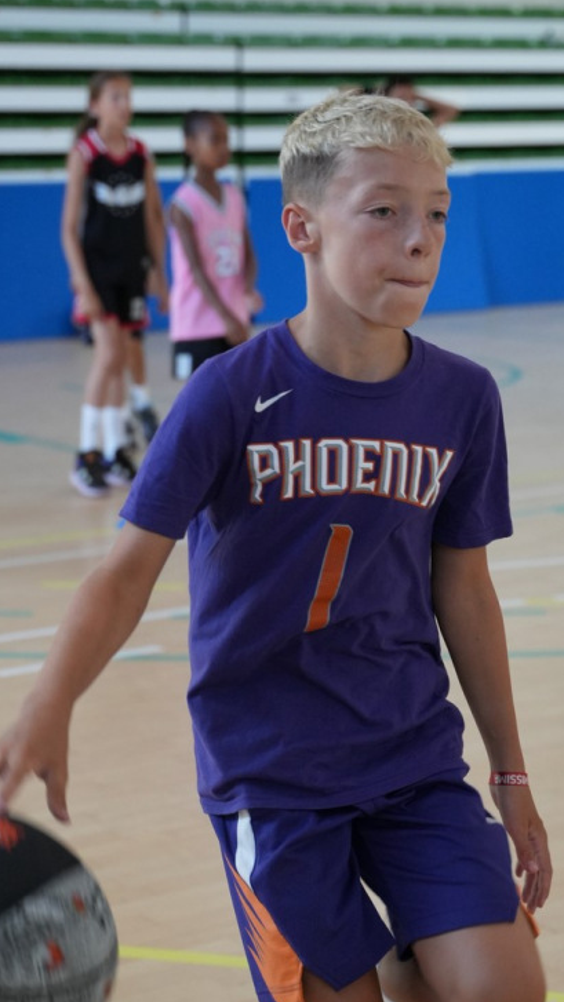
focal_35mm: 83
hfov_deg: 14.6
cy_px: 510
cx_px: 278
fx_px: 2206
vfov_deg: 25.6
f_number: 2.8
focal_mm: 48
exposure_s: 1/400
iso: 1600
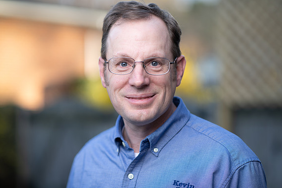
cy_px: 95
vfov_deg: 15.9
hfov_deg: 23.6
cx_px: 140
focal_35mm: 86
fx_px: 674
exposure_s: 1/200
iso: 64
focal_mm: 85
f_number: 2.2
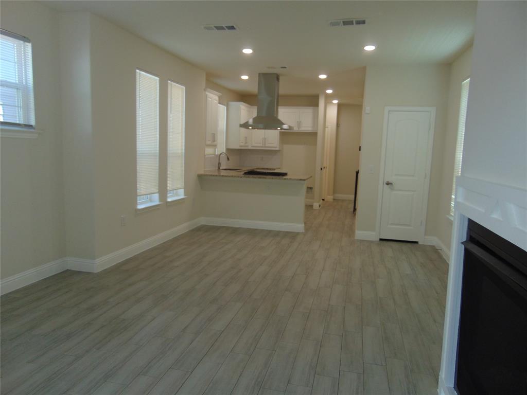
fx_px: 381
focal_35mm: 25
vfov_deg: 54.9
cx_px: 264
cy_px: 198
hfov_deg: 69.4
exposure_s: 1/30
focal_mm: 4.5
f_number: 3
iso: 80
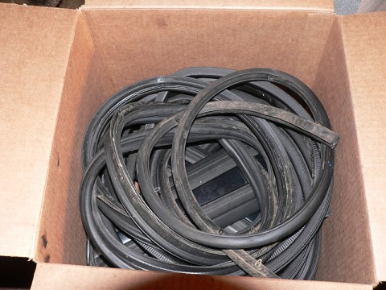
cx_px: 193
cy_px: 145
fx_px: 468
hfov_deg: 44.8
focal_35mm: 42
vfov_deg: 34.3
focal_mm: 7
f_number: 2.8
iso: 100
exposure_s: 1/60
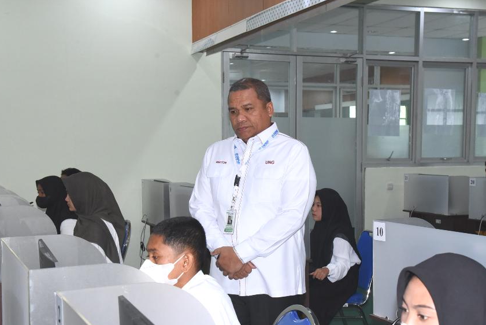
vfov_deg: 24.2
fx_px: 756
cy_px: 195
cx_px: 261
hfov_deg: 35.6
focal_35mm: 56
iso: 5000
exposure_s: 1/200
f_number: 8
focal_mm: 46
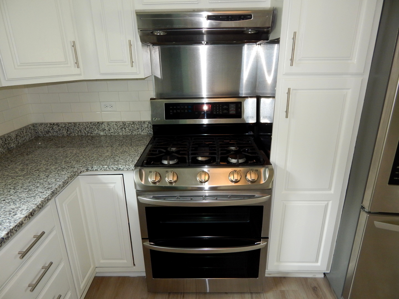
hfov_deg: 76.4
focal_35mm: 22
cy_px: 150
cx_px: 200
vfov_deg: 61.1
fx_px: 254
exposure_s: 1/30
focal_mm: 4
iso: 200
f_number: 3
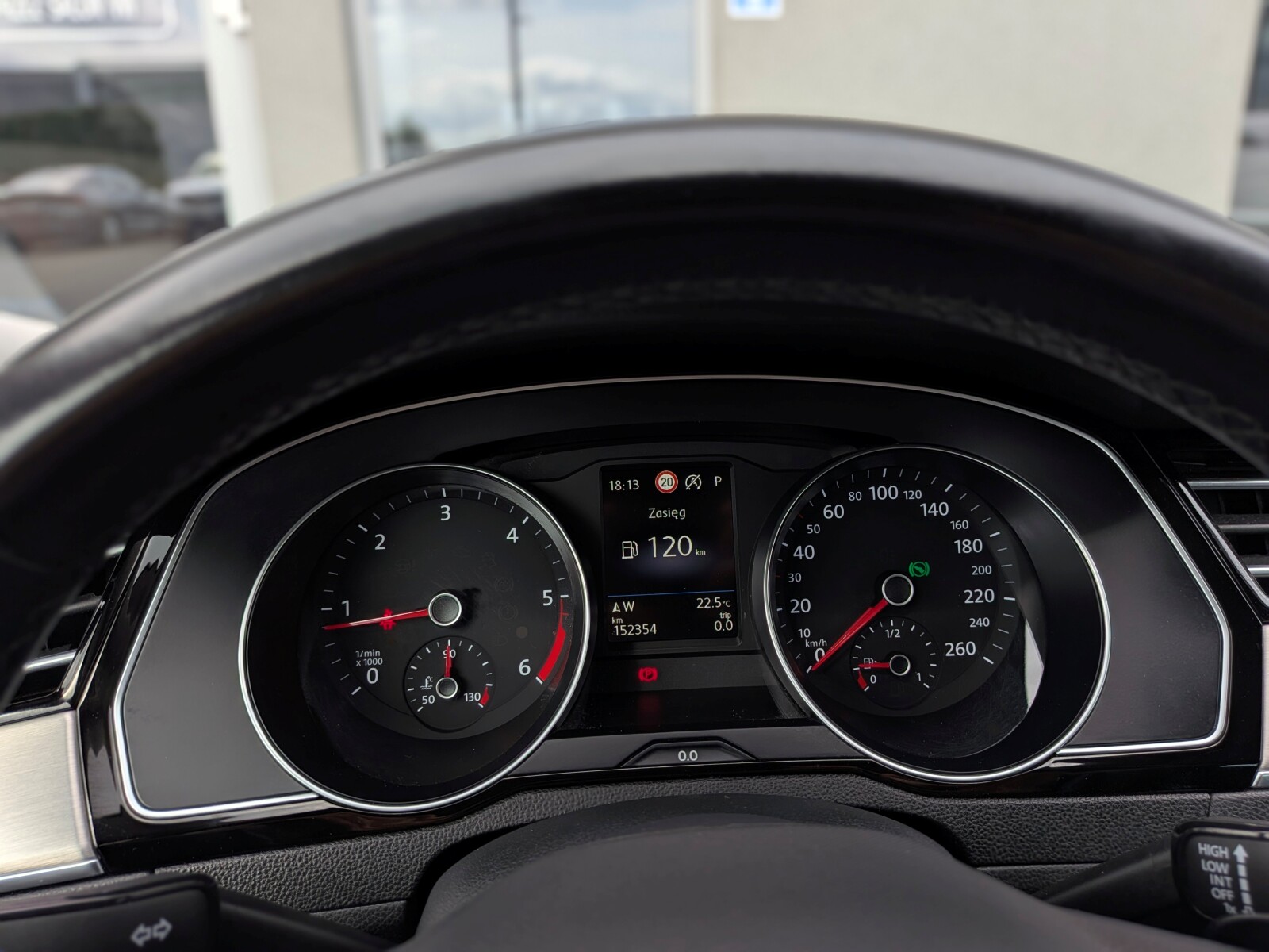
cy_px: 476
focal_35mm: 24
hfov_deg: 71.6
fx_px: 880
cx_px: 634
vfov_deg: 56.8
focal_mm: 4.53
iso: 30
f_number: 1.7
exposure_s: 1/415
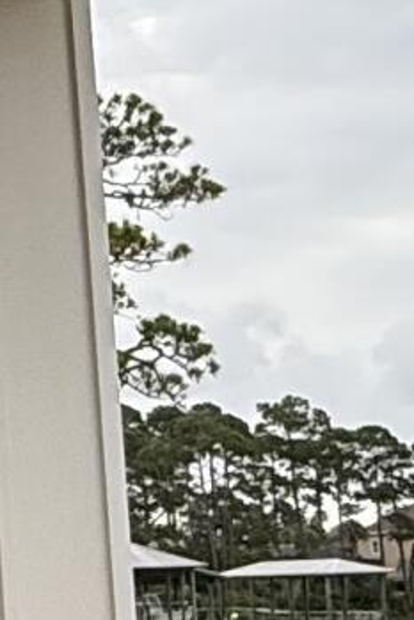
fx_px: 2154
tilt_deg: +7.4
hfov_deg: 10.0
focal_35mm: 125
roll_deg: +1.1
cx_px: -490
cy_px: 291
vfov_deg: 16.4
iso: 50
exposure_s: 1/799
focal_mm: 2.22
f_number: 2.2
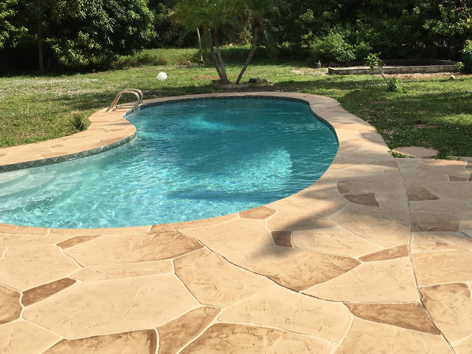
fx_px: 586
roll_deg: +2.3
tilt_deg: -8.2
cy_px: 121
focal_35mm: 43
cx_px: 280
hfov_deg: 43.7
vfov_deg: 33.3
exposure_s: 1/1709
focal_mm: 4.15
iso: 25
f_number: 2.2
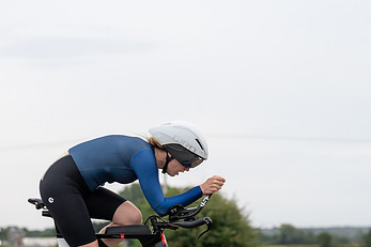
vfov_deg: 9.6
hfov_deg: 14.4
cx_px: 67
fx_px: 1463
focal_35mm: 142
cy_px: 190
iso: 1600
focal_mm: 84
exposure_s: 1/800
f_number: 3.5
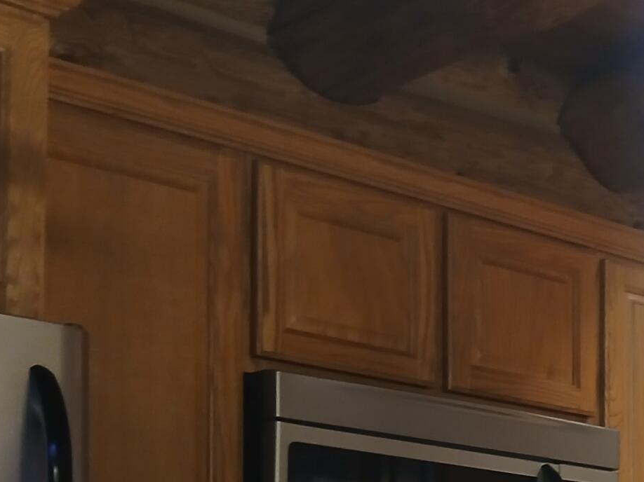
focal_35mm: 85
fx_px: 1581
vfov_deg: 16.1
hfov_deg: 21.1
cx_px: 820
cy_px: 698
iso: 250
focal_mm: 3.98
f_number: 1.8
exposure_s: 1/40
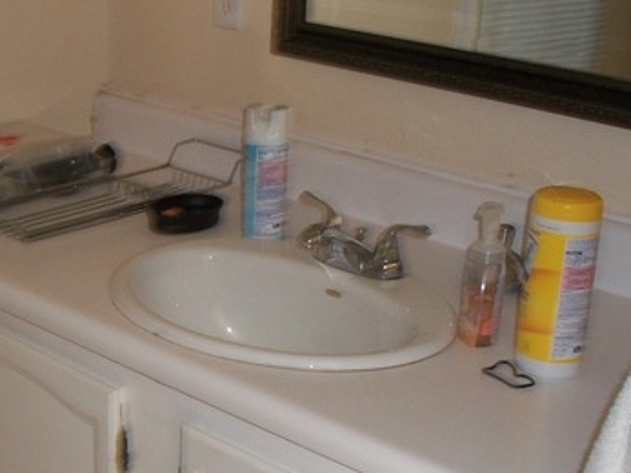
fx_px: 1075
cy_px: 282
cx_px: 265
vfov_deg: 24.8
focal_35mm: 59
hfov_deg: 32.6
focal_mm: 5.7
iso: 100
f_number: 2.9
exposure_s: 1/30
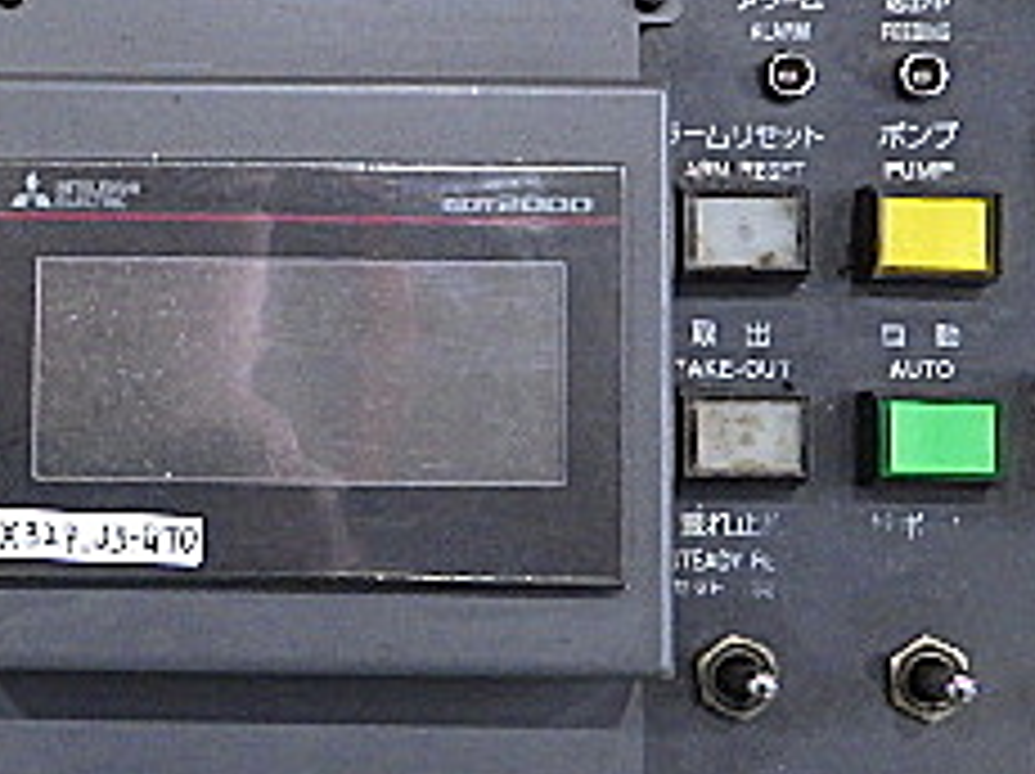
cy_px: 346
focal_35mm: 78
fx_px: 2330
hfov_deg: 23.9
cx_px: -4
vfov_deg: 18.9
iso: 800
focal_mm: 5
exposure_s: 1/45
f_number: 3.5
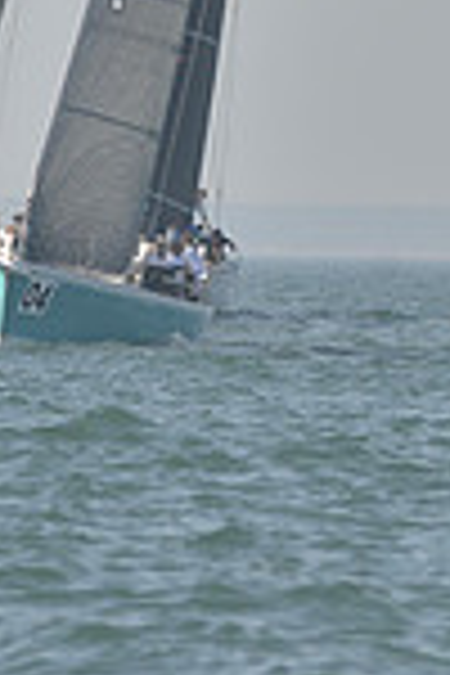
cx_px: 218
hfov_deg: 1.7
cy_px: -342
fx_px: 15224
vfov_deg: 2.5
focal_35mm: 812
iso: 280
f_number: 7.1
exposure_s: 1/1000
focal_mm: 210
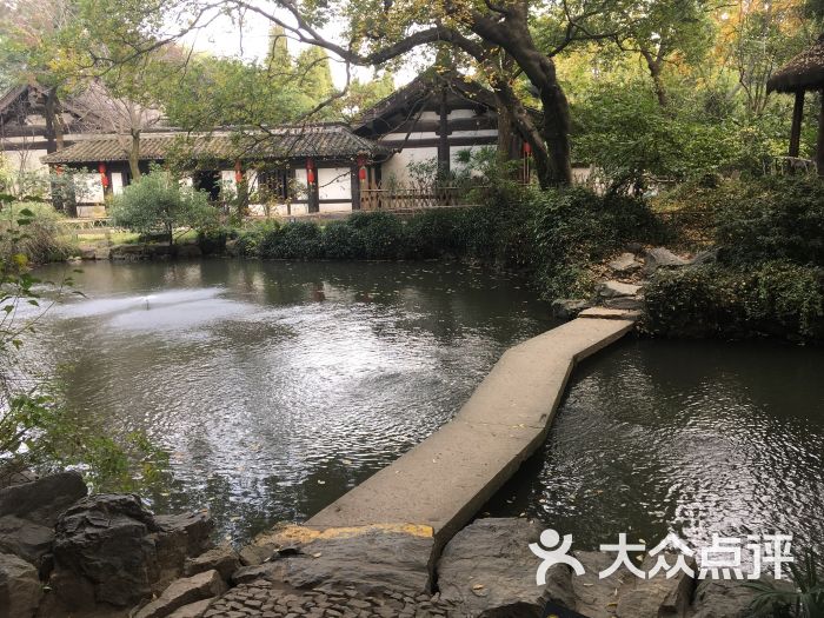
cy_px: 309
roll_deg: +2.0
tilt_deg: -11.2
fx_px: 690
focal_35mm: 29
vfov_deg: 48.2
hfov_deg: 61.7
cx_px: 412
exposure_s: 1/50
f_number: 2.2
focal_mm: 4.15
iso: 25
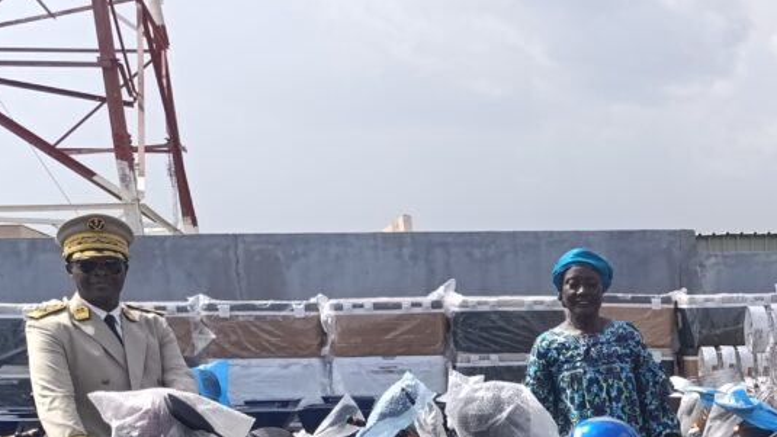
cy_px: 580
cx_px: 850
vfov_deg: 15.9
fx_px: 1483
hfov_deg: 27.0
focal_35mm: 72
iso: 50
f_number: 1.6
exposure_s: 1/552
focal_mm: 6.14
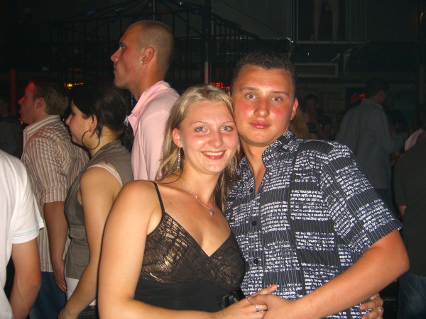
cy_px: 160
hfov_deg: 49.0
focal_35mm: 38
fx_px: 468
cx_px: 213
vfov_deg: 37.7
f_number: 2.8
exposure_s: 1/60
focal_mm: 7.9
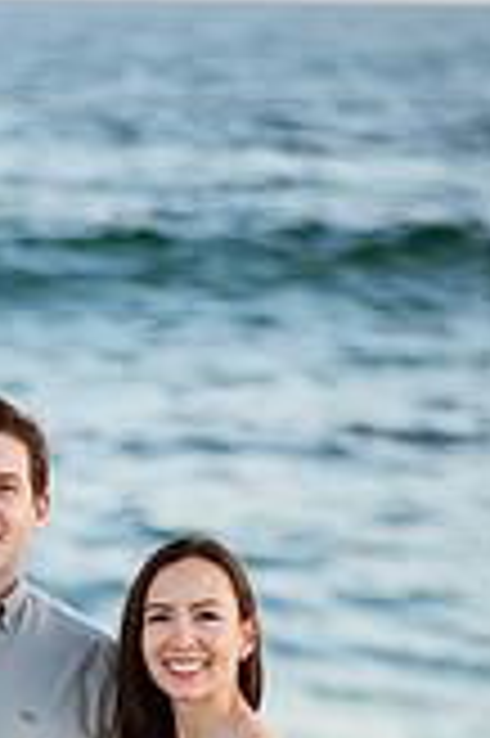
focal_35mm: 159
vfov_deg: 12.7
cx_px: 40
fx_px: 3253
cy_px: 819
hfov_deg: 8.6
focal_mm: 58
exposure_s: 1/800
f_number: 1.4
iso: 100
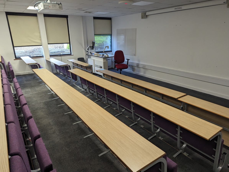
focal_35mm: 24
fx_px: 159
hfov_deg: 71.5
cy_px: 86
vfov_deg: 56.9
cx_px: 114
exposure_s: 1/100
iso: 206
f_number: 1.85
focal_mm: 6.81
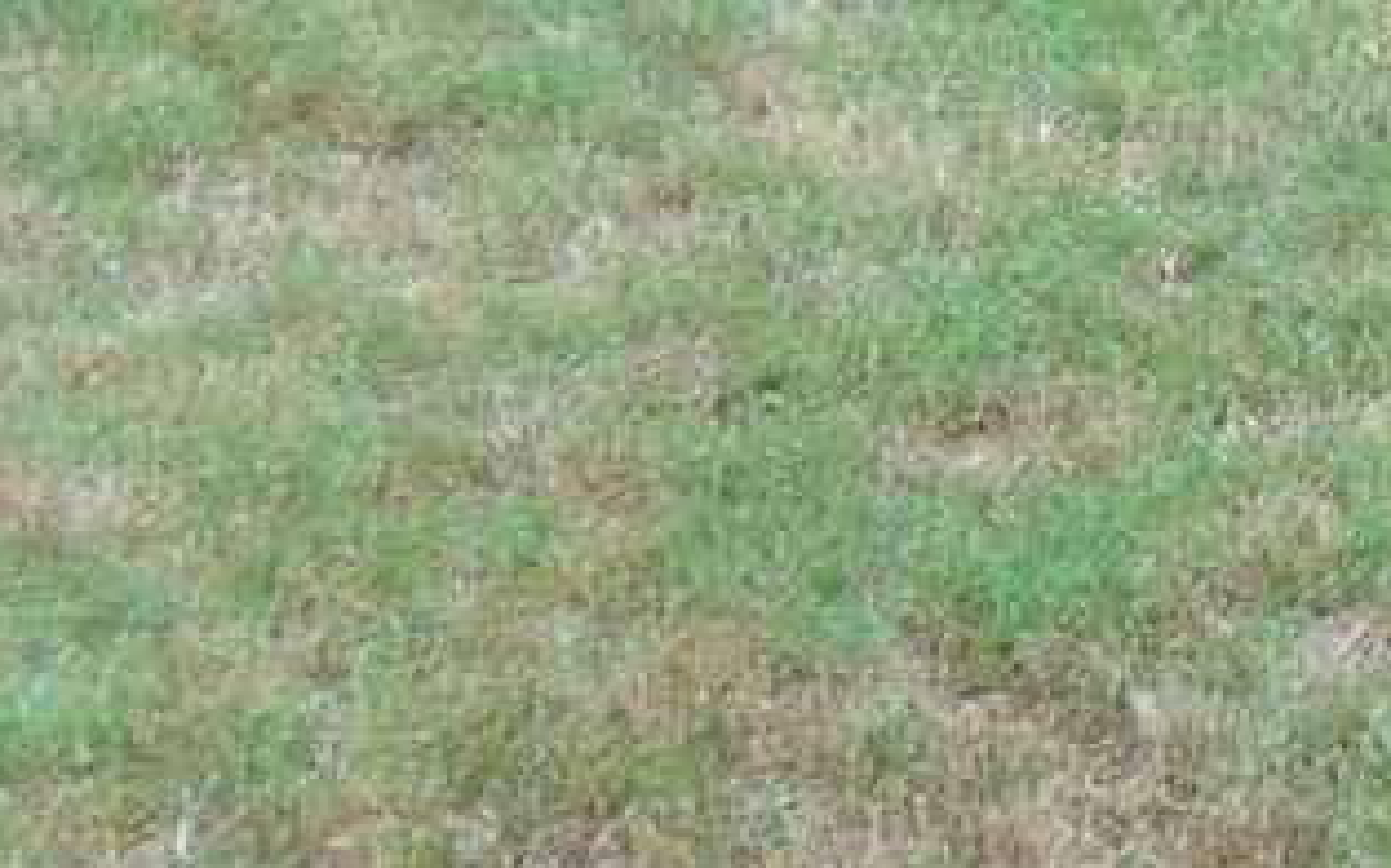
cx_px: 2609
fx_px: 6556
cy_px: -213
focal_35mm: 173
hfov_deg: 11.2
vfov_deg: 7.5
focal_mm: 4.5
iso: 80
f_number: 3
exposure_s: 1/60
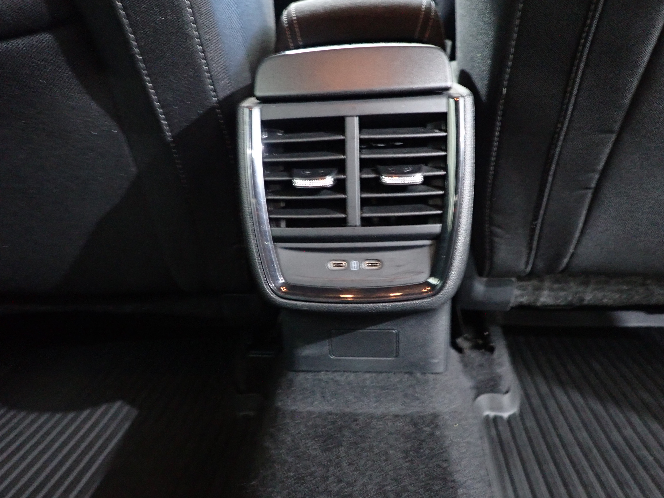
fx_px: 480
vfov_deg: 54.9
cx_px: 332
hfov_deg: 69.4
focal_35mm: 25
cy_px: 249
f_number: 2
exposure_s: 1/13
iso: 800
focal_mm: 4.5
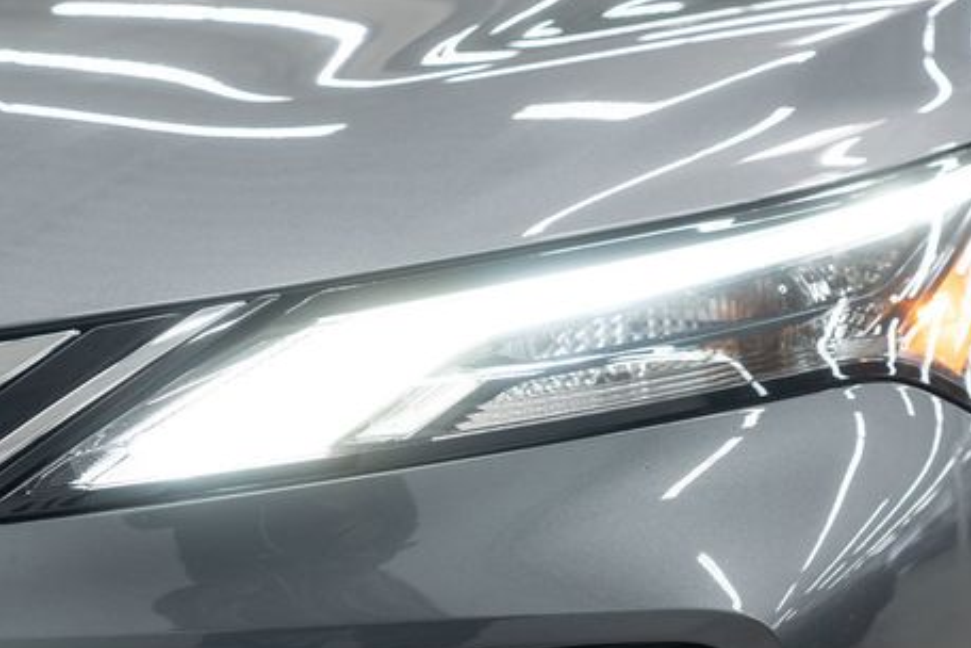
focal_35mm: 59
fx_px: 1591
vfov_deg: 22.9
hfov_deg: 33.9
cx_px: 475
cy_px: 449
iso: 200
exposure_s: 1/40
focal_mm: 28
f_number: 3.2
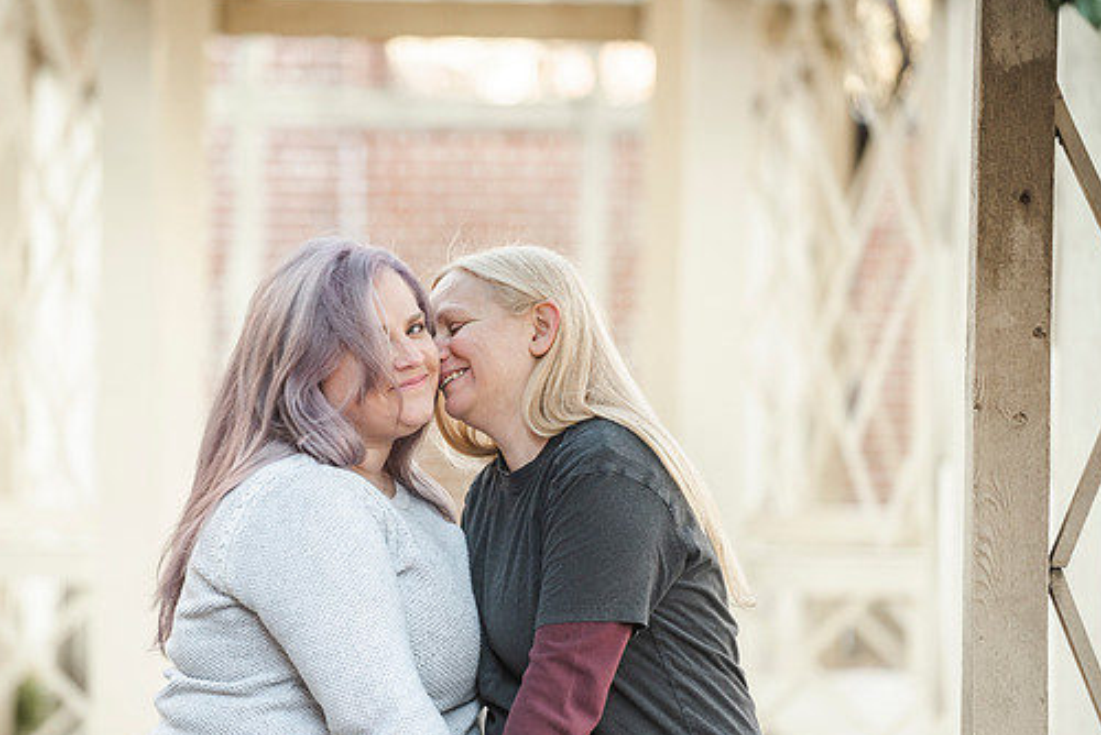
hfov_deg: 11.9
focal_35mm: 172
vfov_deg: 8.0
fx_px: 5263
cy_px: 420
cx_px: 519
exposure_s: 1/200
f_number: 2.8
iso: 400
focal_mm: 140
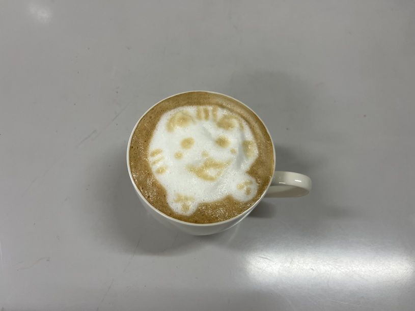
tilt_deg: -66.3
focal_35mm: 26
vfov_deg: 53.1
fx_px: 312
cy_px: 156
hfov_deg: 67.3
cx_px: 208
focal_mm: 5.1
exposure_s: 1/120
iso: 100
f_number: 1.6
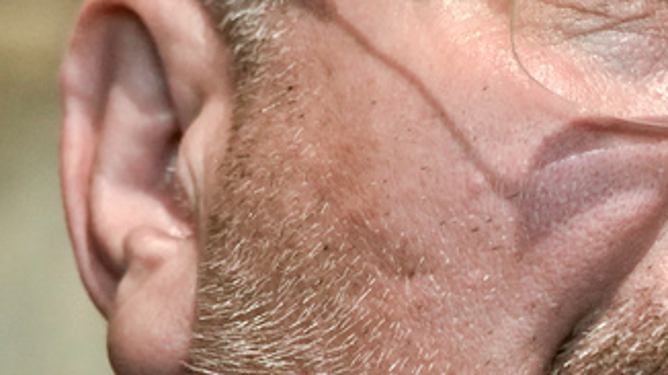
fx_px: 11295
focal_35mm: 638
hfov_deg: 3.4
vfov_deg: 1.9
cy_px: 302
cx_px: 943
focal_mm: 194
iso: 1250
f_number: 3.2
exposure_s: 1/125
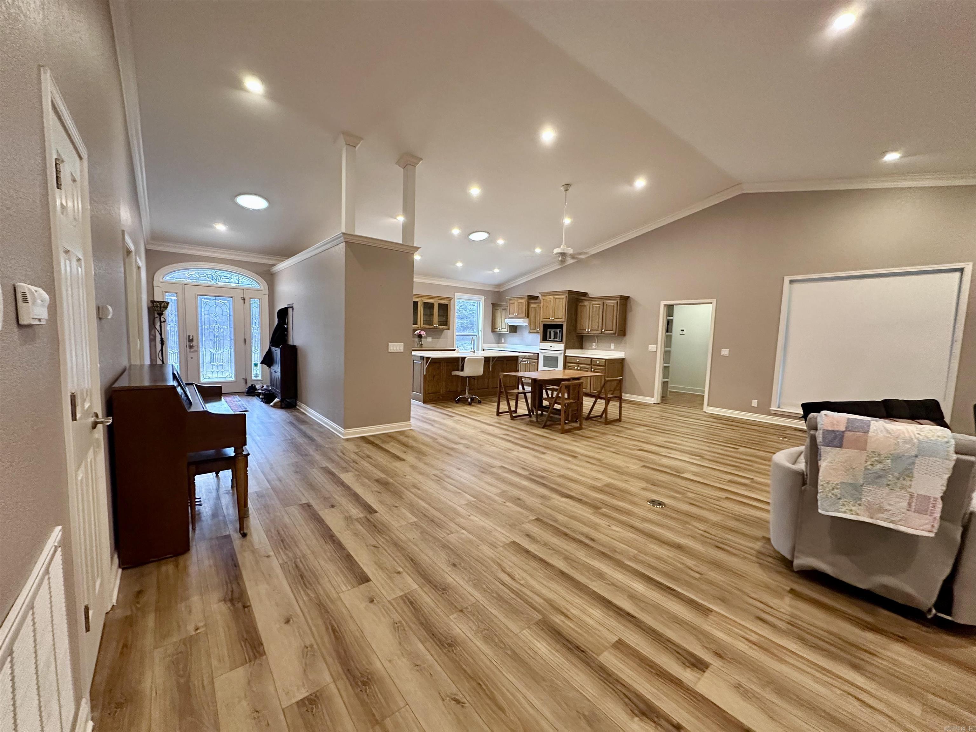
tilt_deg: -4.4
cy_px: 366
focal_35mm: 14
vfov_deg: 85.7
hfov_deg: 102.1
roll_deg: -1.7
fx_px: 395
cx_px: 488
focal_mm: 2.22
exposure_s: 1/60
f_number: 2.2
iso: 500
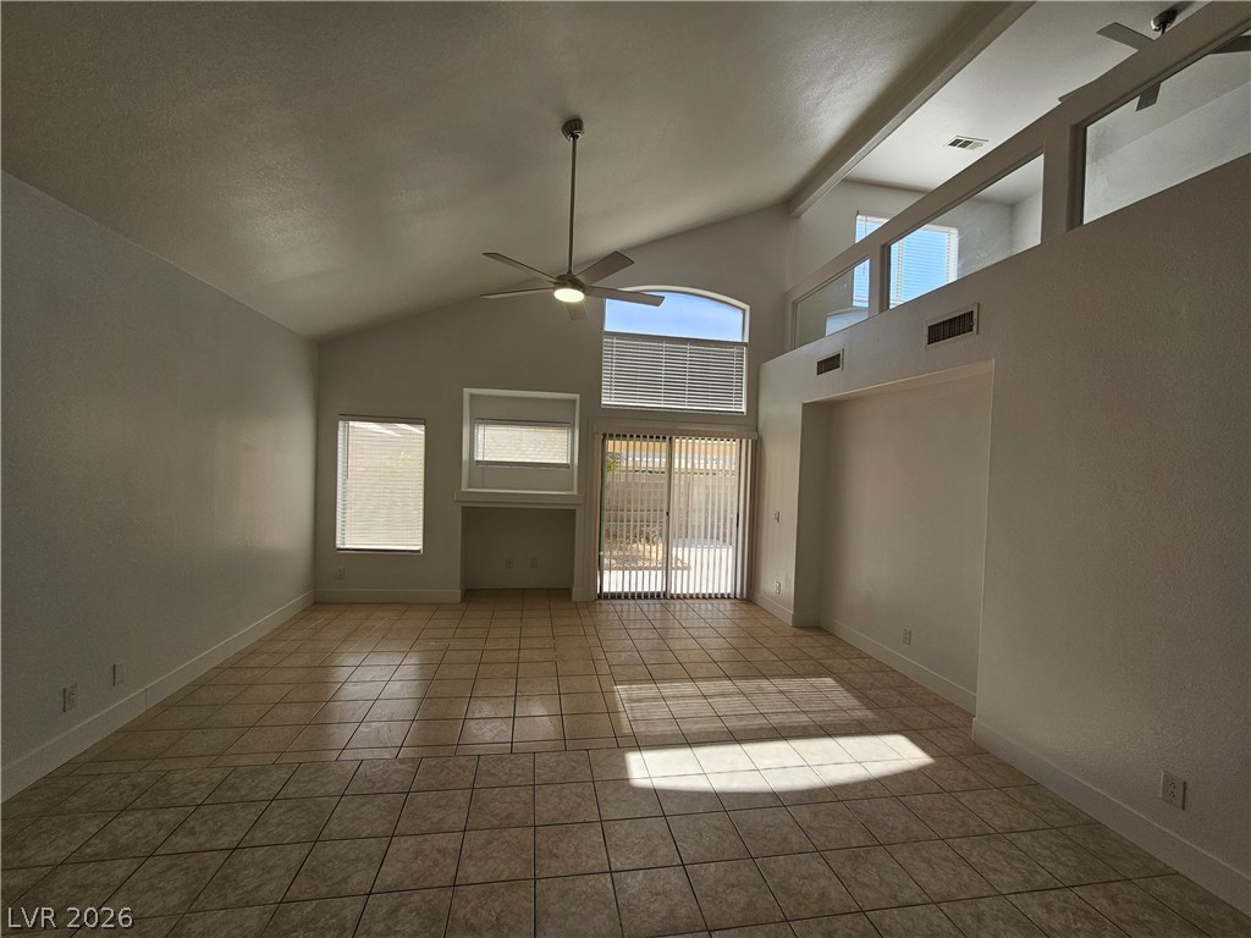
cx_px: 626
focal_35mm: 13
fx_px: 470
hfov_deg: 106.2
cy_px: 469
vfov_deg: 89.9
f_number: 2.2
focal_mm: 2.2
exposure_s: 1/359
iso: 50
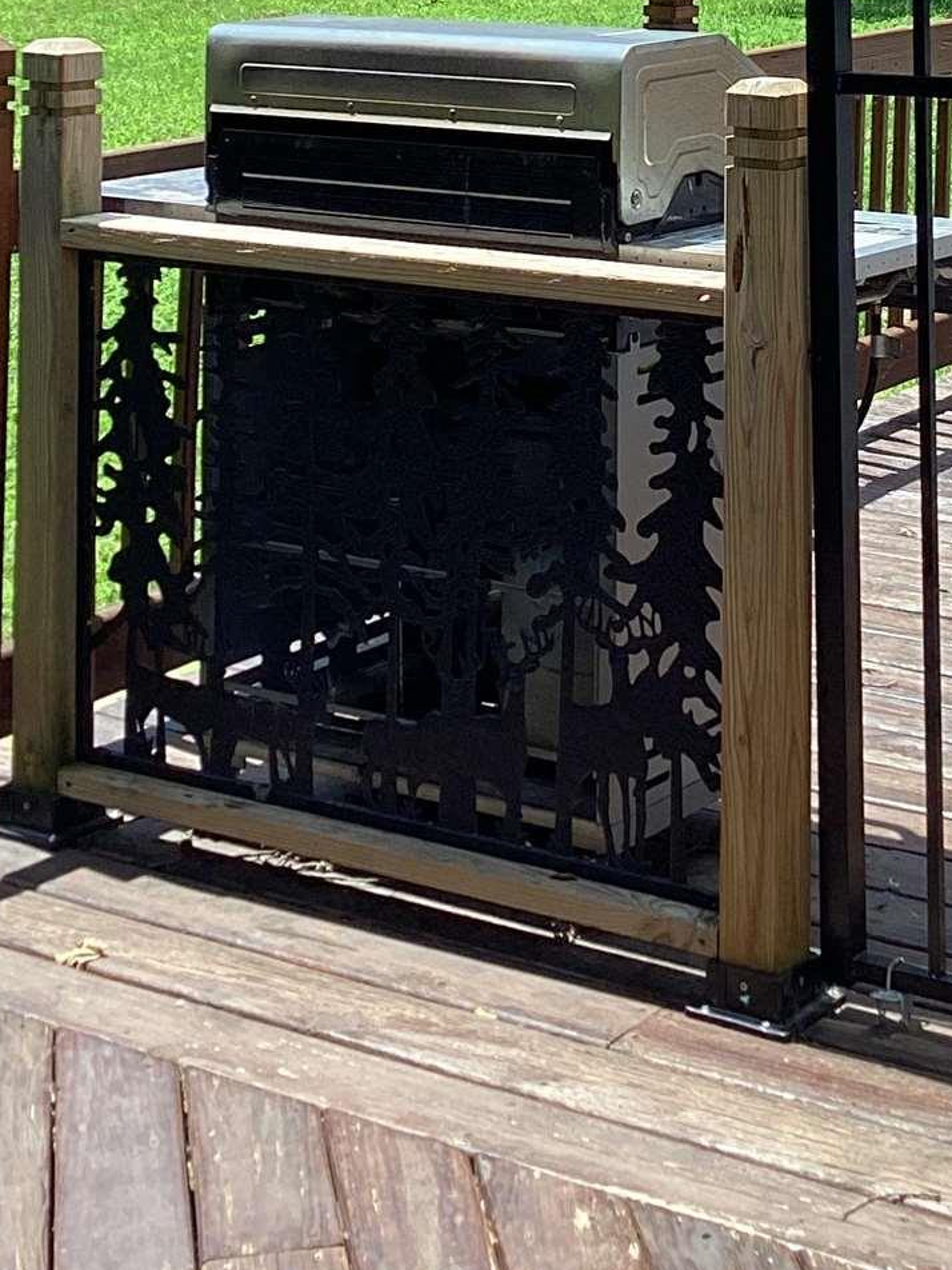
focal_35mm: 75
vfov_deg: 24.2
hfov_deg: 19.4
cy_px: -143
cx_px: 757
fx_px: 2750
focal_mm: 3.3
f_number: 2.4
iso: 25
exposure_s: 1/426
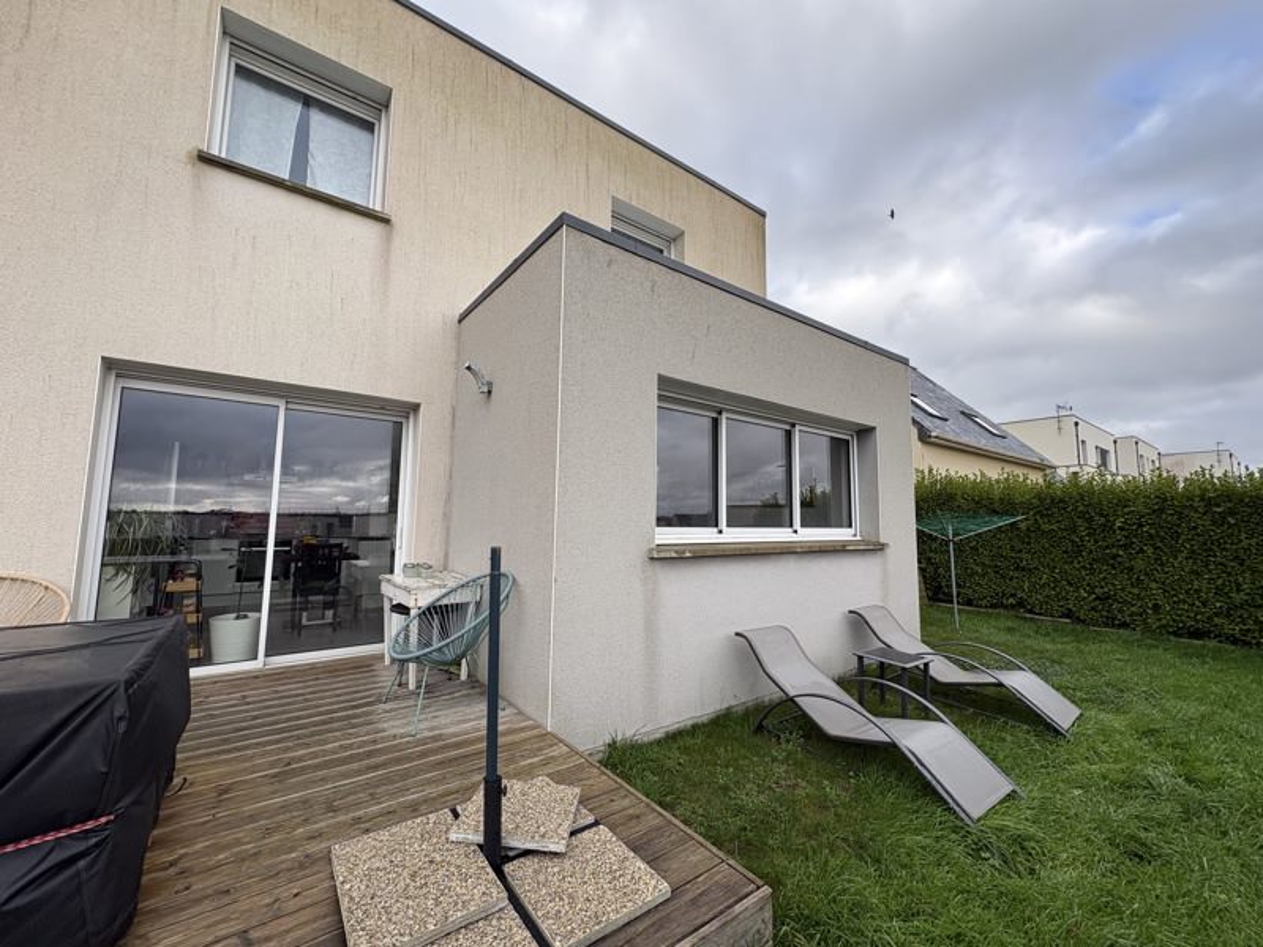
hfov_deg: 102.1
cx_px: 632
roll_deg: -0.6
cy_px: 474
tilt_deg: +6.5
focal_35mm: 14
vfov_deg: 85.7
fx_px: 511
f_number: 2.2
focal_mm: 2.22
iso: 50
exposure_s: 1/435
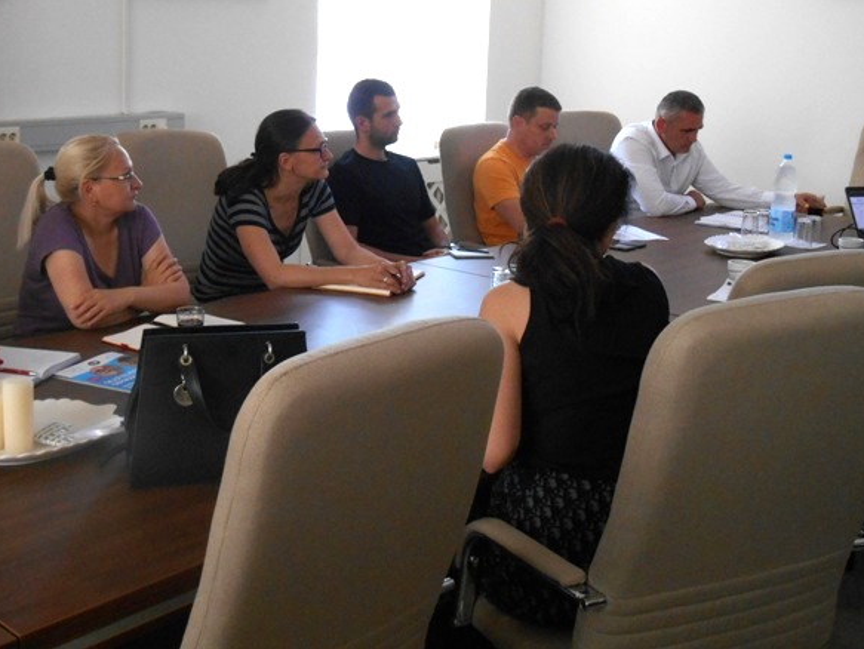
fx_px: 1199
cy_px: 206
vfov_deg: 30.0
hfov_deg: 39.4
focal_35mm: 48
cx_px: 323
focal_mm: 6.3
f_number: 3.7
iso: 400
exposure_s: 1/30
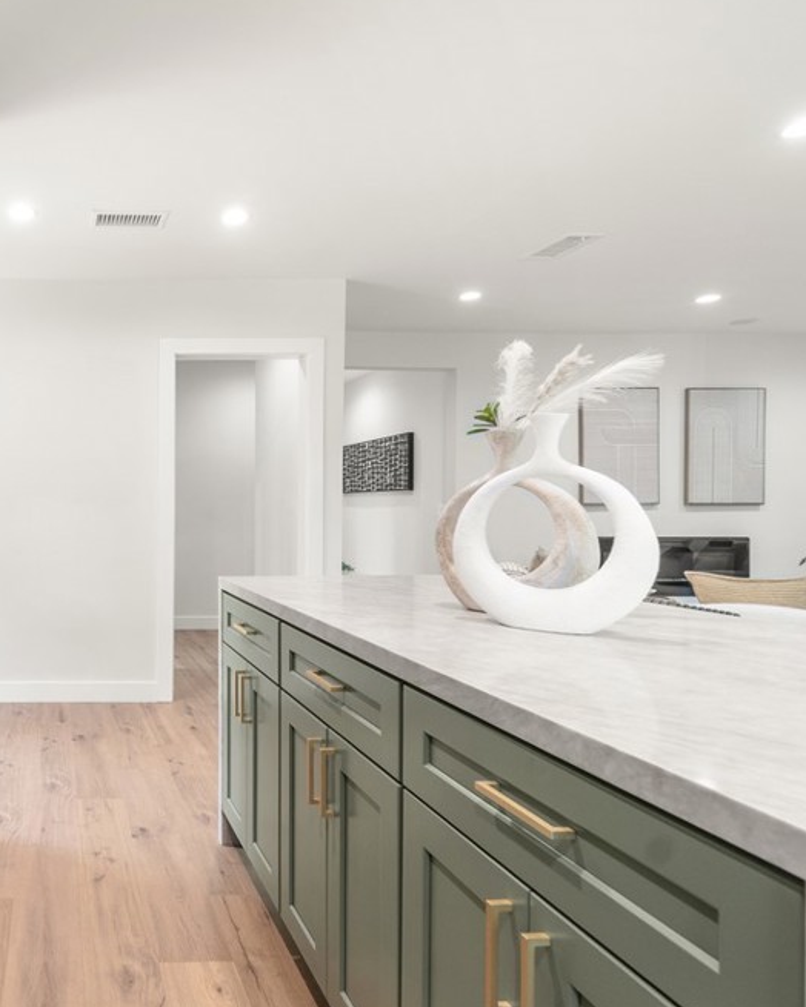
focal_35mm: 22
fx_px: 656
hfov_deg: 55.6
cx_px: 95
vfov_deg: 75.0
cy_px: 503
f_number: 7.1
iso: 320
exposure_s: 1/6
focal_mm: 10
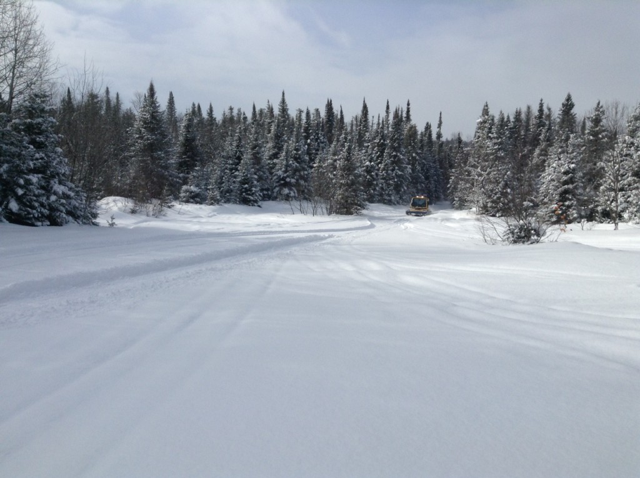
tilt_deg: -7.7
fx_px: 609
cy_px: 239
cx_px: 320
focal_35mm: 33
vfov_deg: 42.8
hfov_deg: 55.4
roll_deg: -2.4
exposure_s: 1/2146
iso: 25
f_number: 2.4
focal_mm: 3.3
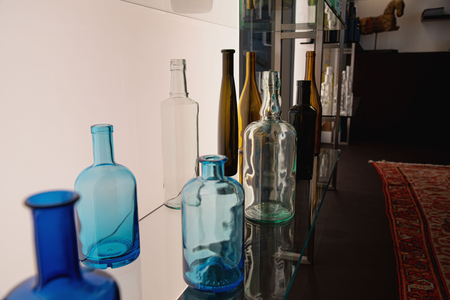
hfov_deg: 55.8
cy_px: 150
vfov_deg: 38.9
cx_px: 225
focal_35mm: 34
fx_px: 425
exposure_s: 1/20
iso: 100
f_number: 6.3
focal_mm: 34
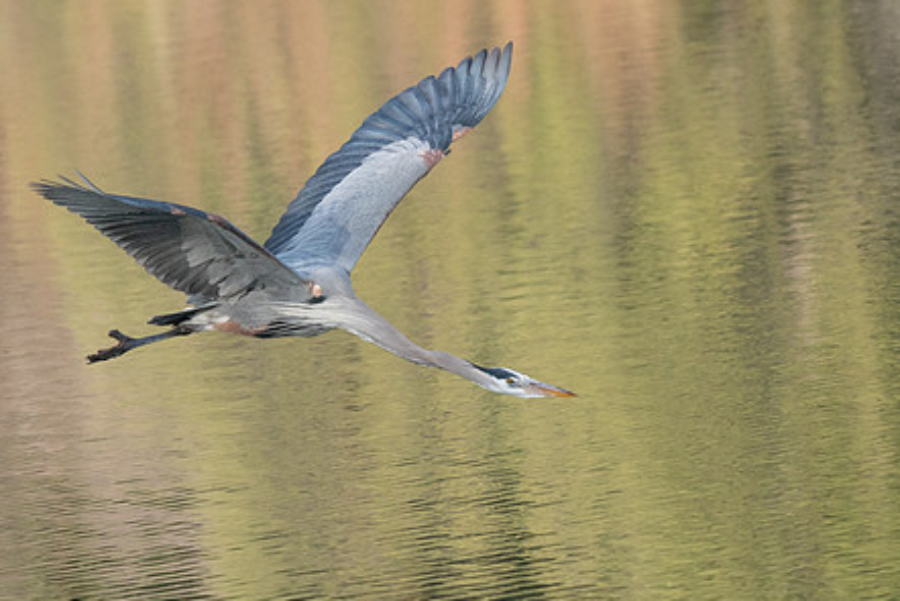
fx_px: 15254
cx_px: 338
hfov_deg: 3.4
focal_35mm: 610
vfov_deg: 2.3
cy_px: 270
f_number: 9
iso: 5000
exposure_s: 1/2000
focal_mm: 465
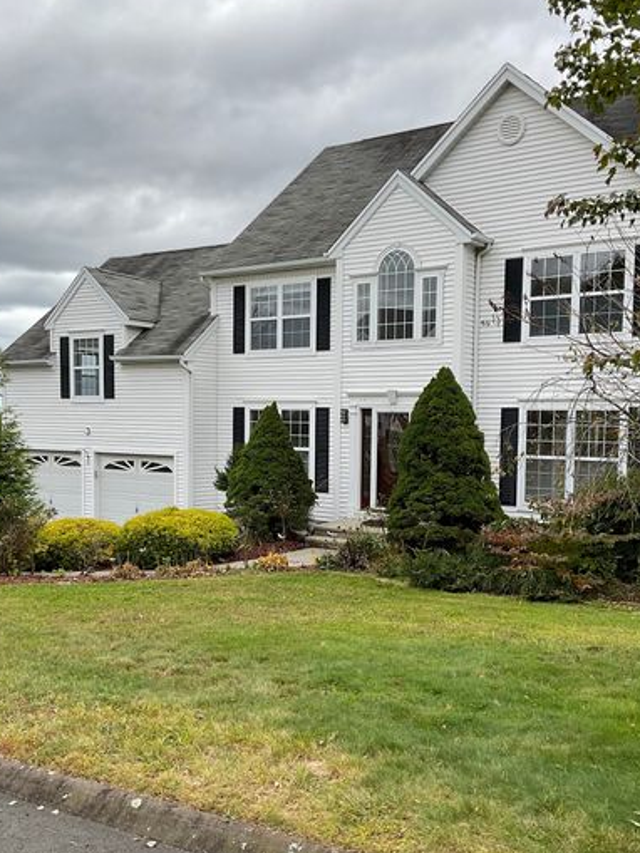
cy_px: 485
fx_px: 936
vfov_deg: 48.8
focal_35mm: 38
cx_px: 340
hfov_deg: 37.7
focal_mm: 3
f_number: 1.8
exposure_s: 1/962
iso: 16
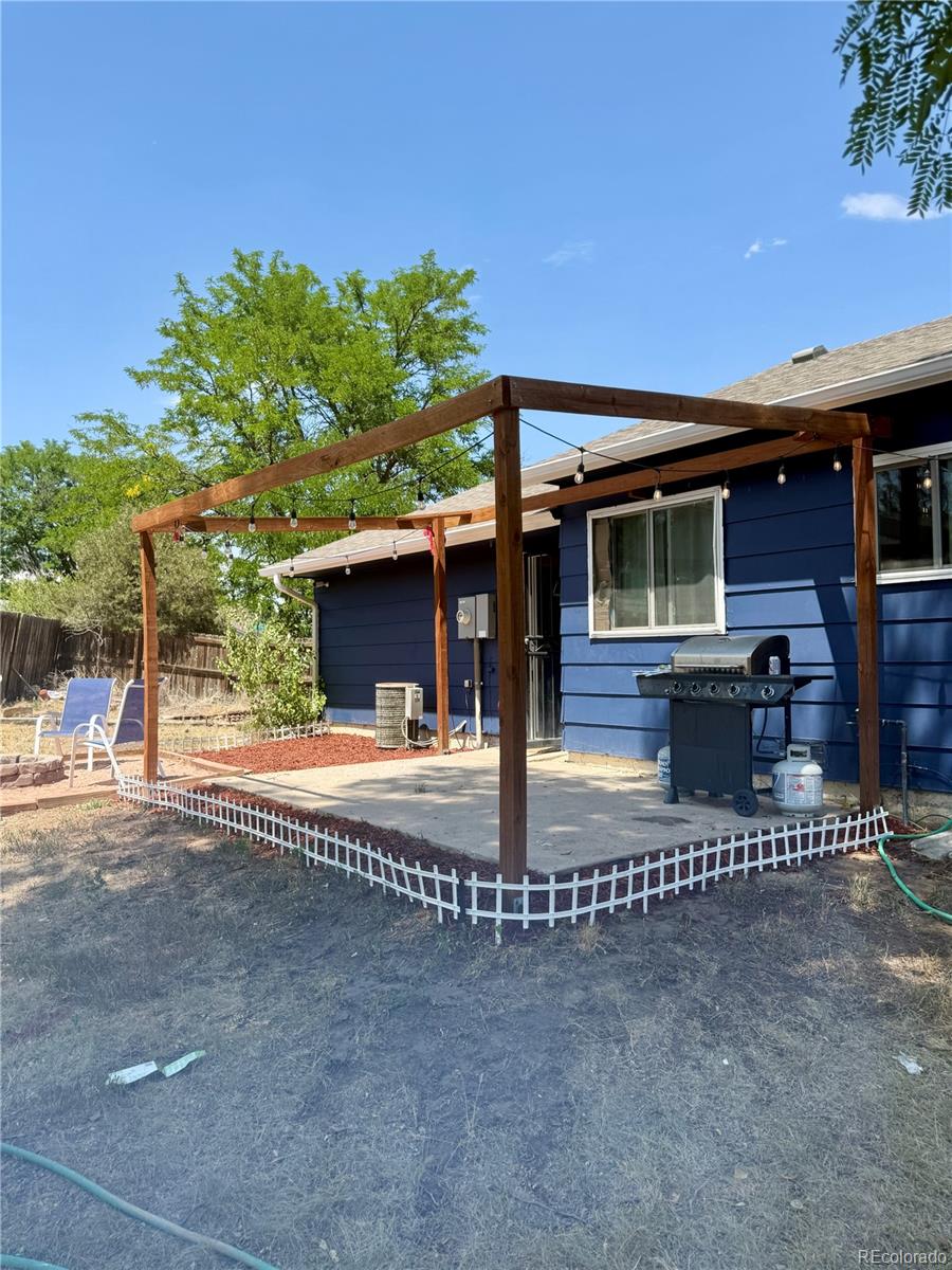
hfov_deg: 56.8
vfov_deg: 71.6
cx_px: 476
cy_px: 635
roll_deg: -0.2
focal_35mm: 24
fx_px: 880
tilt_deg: +1.4
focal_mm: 6.76
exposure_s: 1/2110
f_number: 1.78
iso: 80
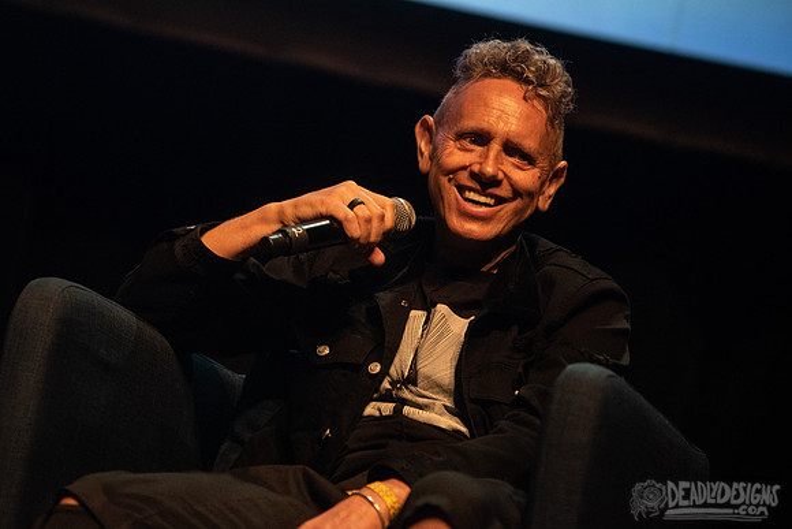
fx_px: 5465
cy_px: 201
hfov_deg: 8.3
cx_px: 300
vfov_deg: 5.5
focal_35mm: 248
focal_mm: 200
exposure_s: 1/500
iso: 3200
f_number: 3.2
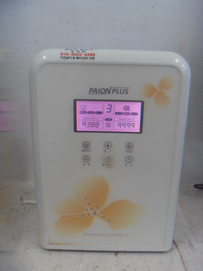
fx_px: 305
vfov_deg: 47.9
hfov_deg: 36.8
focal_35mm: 39
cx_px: 102
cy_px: 136
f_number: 3.5
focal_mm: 6.6
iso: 200
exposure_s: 1/30
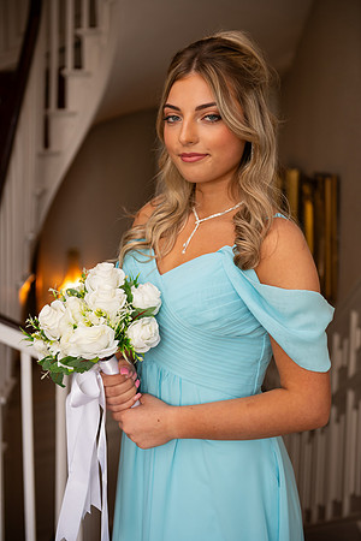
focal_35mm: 58
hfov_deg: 23.4
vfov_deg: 34.5
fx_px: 872
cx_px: 180
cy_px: 270
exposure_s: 1/160
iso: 400
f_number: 3.5
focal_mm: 58
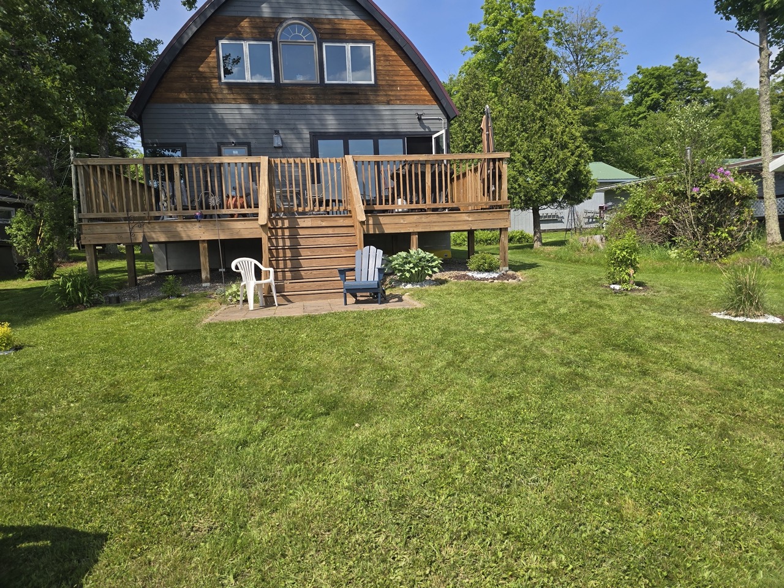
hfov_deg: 73.9
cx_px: 392
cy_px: 294
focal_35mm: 23
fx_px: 521
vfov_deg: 58.9
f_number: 1.7
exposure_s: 1/580
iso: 12
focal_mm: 6.3
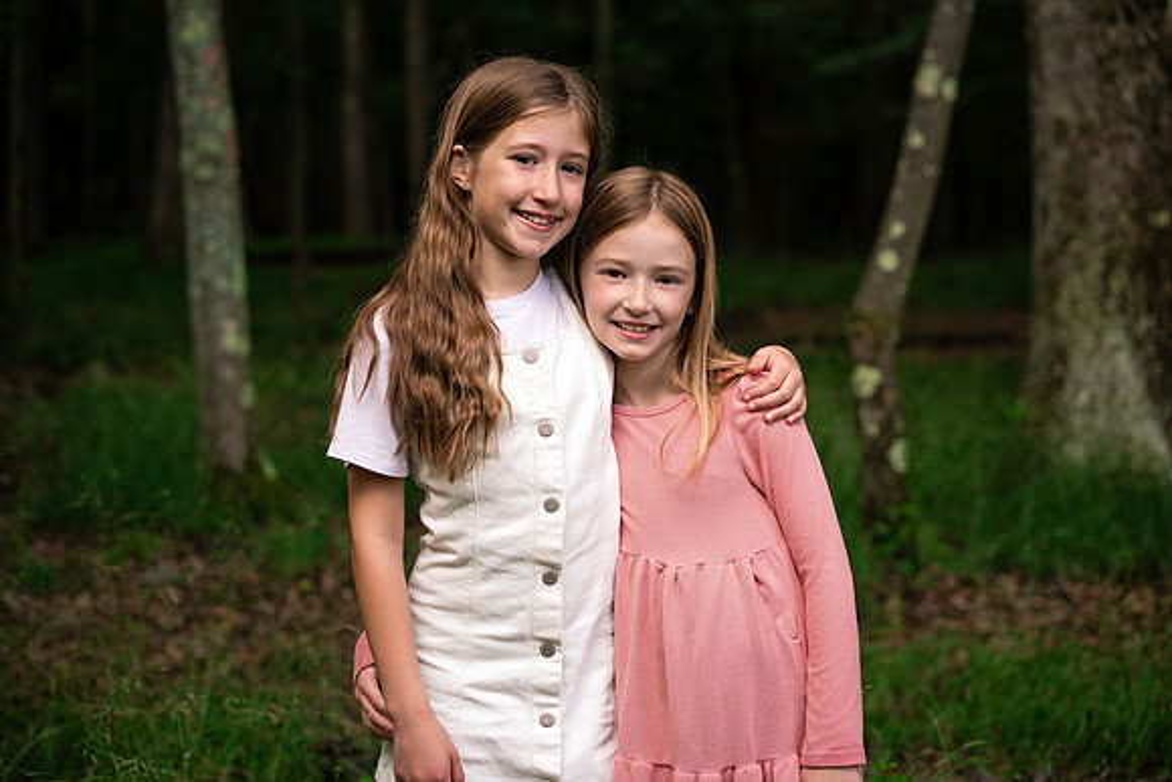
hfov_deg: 23.9
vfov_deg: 16.1
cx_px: 586
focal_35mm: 85
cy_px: 391
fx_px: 2768
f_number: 4
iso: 200
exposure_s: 1/250
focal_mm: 85
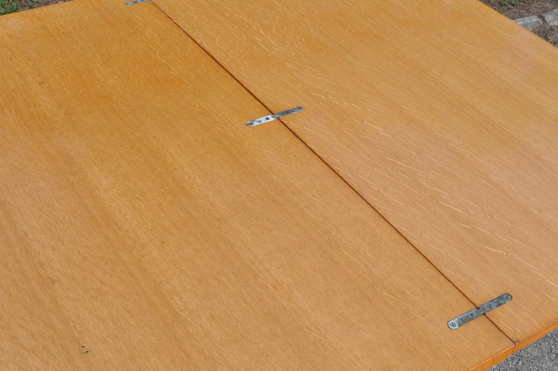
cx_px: 255
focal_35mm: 47
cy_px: 226
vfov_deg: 28.5
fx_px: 728
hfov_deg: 41.9
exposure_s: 1/500
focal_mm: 18
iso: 640
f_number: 11
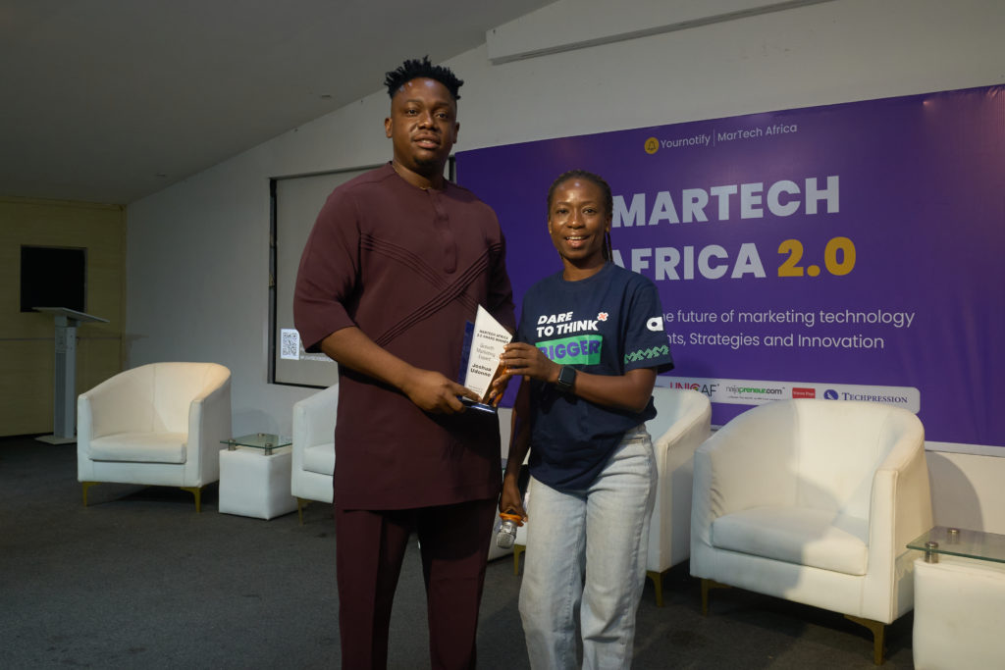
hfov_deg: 61.9
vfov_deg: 43.6
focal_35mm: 30
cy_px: 335
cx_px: 502
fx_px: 838
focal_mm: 20
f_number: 5
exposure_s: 1/125
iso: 800
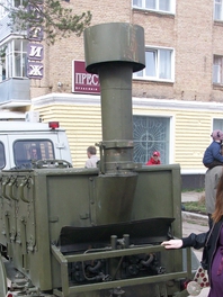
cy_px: 225
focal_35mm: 58
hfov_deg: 25.2
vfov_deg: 32.6
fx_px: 498
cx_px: 127
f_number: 2.8
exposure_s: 1/367
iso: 64
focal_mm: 5.7
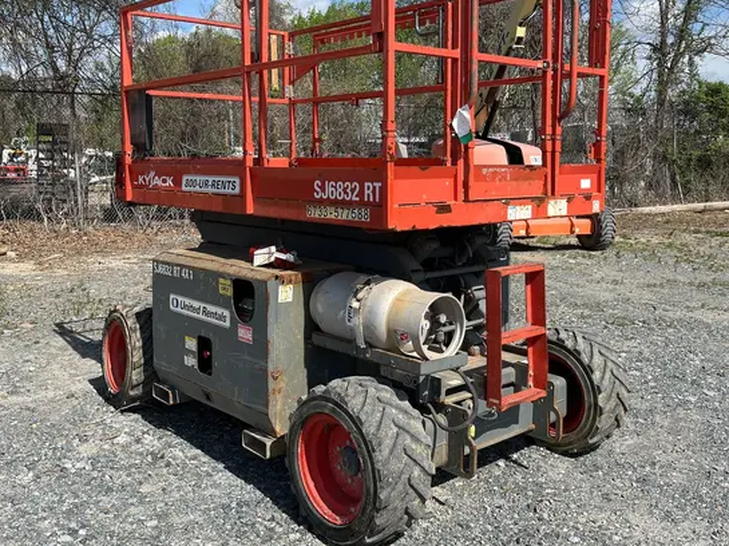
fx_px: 737
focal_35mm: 35
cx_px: 365
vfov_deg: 40.3
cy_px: 201
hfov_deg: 52.7
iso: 50
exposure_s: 1/3215
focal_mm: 5.1
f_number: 1.6
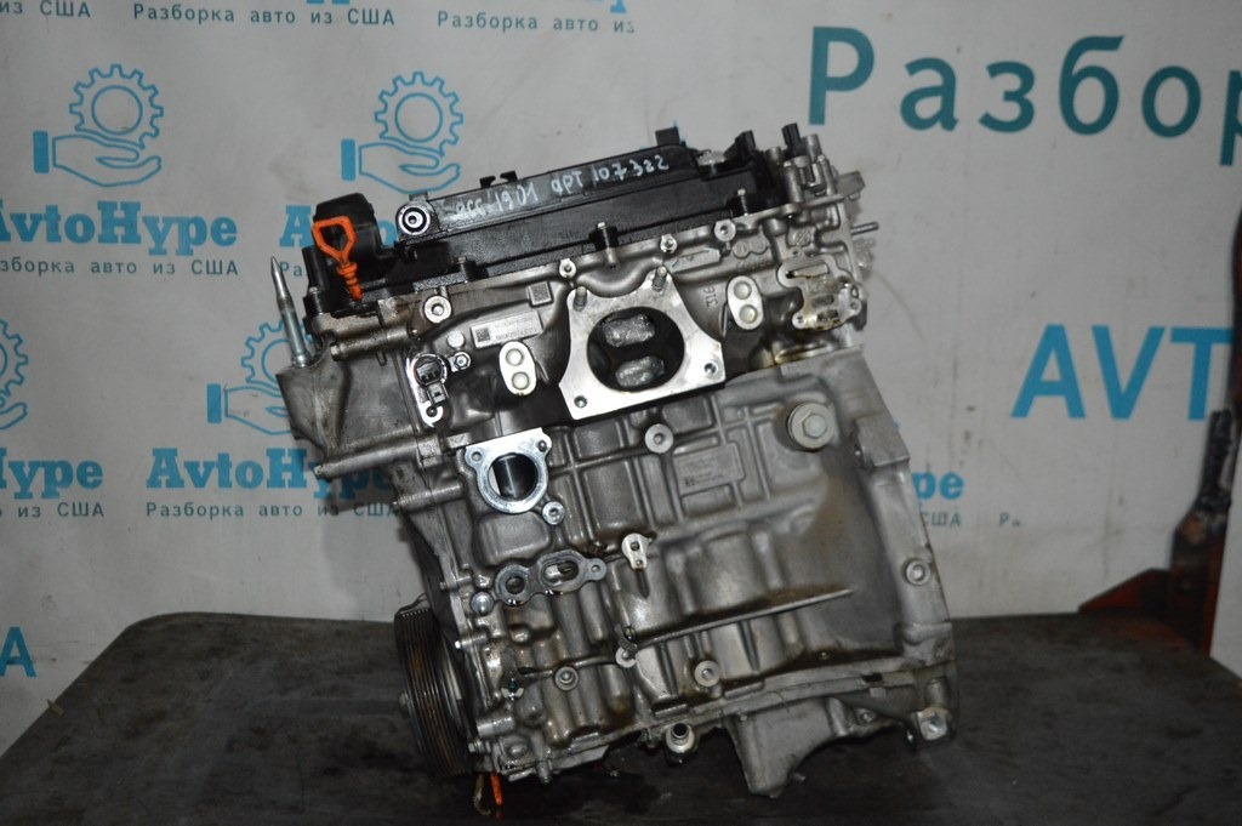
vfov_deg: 35.4
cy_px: 413
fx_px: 1293
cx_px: 621
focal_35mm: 38
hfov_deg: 51.3
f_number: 4
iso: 2200
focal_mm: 25
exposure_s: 1/60
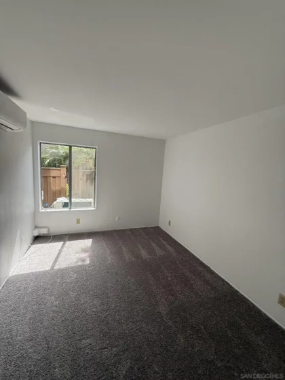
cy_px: 190
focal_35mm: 14
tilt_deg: -7.7
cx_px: 142
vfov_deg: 102.1
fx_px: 154
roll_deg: -6.5
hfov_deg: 85.7
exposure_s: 1/180
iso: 64
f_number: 2.2
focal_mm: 2.22
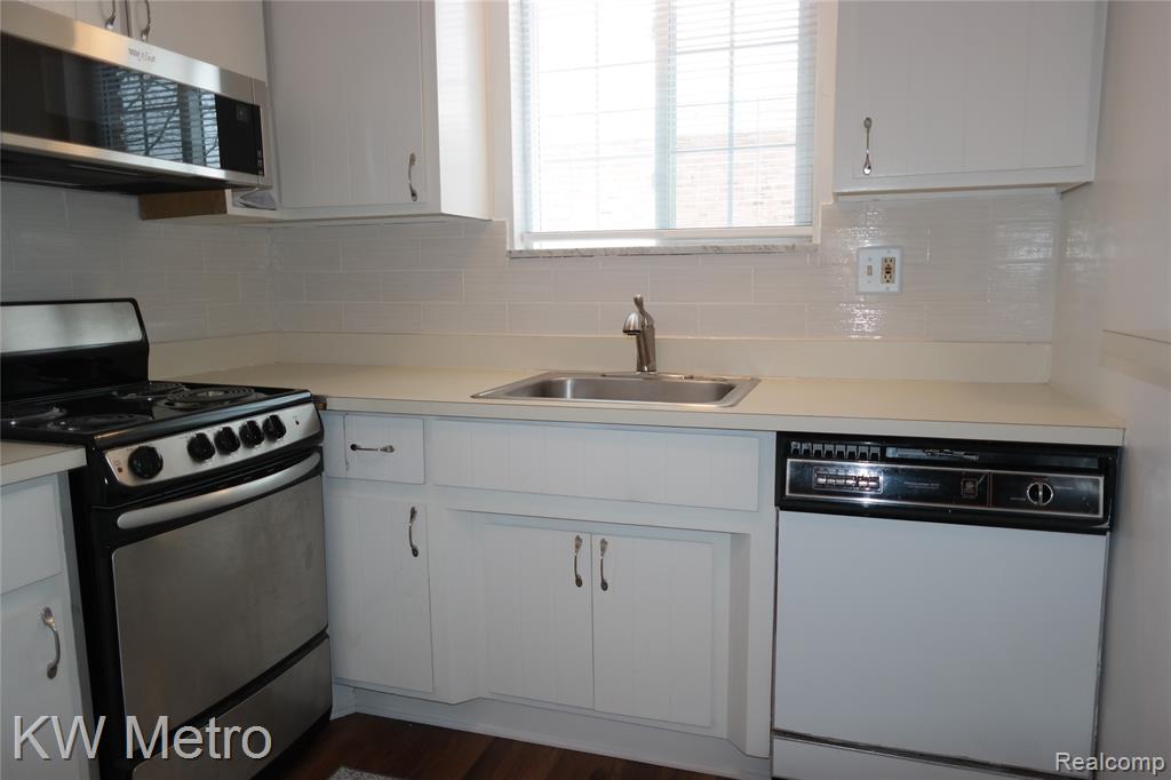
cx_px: 586
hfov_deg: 73.8
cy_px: 390
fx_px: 780
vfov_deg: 53.1
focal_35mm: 24
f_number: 2.4
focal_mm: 16
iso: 200
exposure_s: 1/60
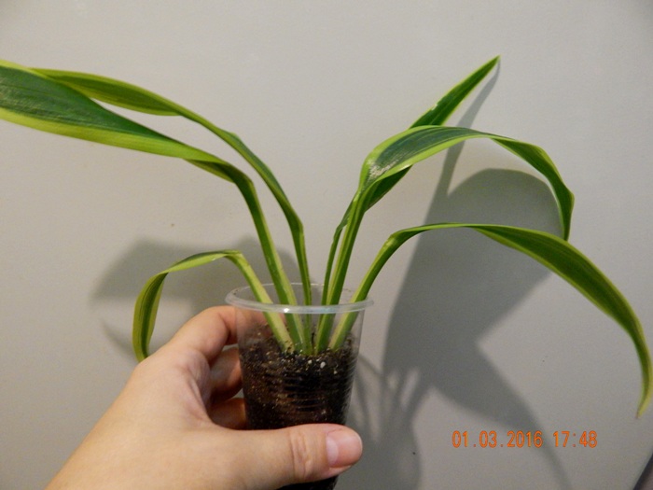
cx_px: 326
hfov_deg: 73.9
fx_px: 434
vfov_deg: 58.9
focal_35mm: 23
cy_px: 245
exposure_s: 1/8
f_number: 3
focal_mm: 4
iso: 560
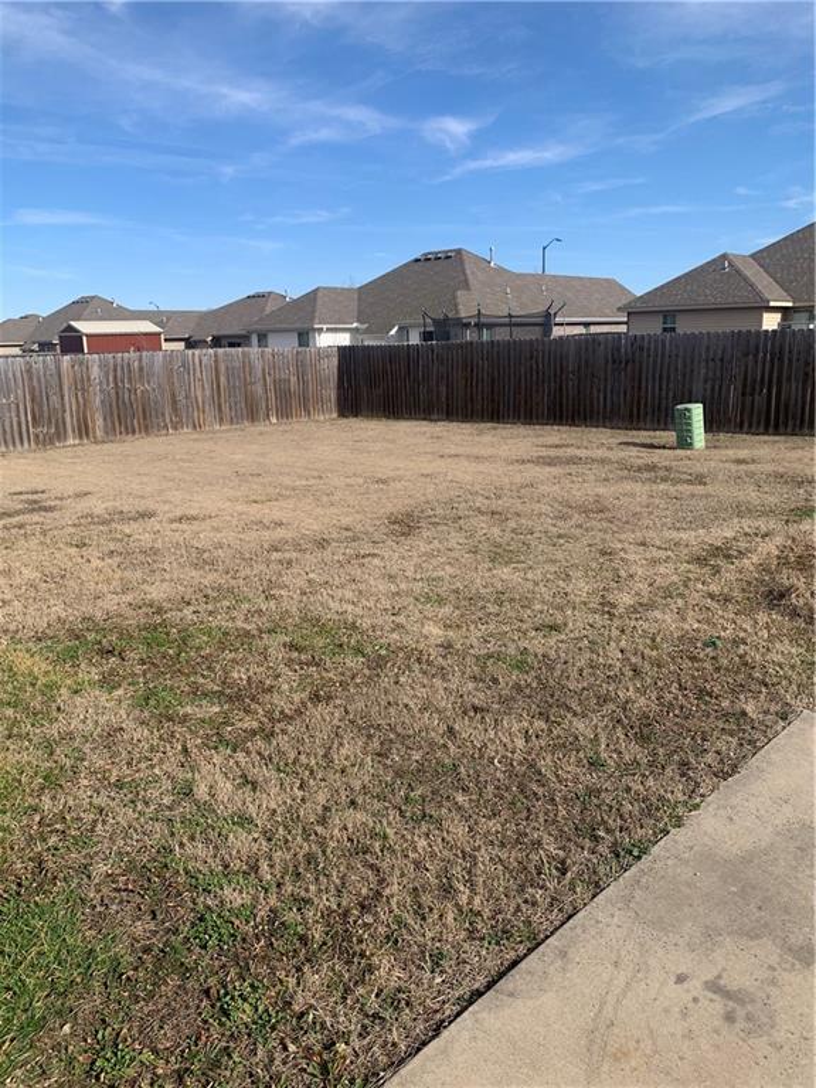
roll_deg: +1.6
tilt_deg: -12.7
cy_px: 544
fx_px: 817
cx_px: 408
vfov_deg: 67.3
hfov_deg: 53.1
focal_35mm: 26
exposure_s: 1/2114
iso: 25
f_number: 1.8
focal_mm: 4.25
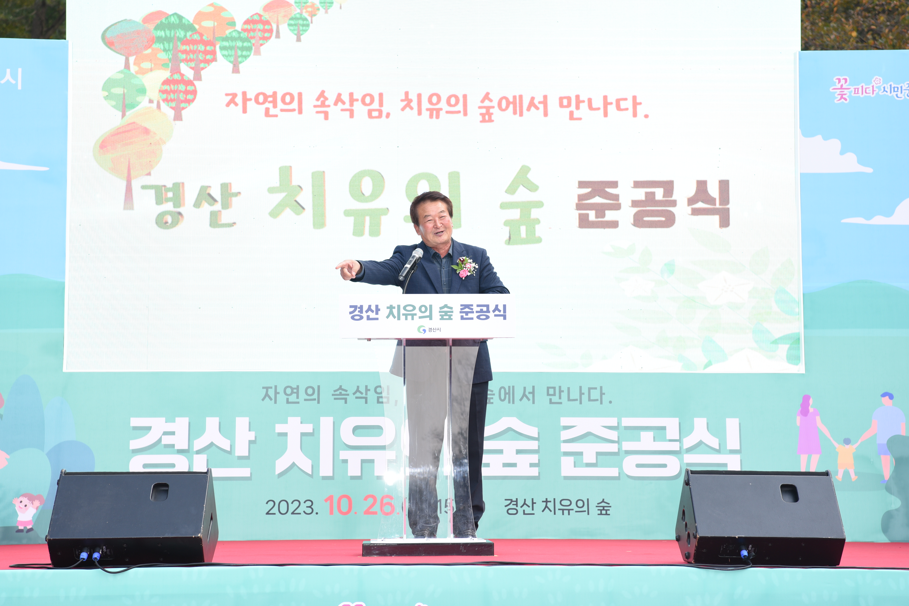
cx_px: 454
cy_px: 303
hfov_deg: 28.8
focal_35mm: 70
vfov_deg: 19.5
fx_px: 1767
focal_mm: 70
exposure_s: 1/200
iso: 250
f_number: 4.5
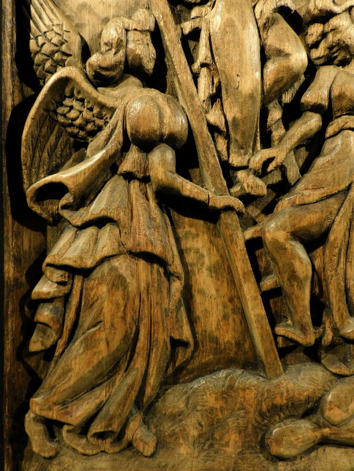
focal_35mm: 24
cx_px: 177
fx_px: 327
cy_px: 236
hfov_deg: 56.8
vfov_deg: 71.6
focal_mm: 4.3
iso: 400
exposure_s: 1/30
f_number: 3.3
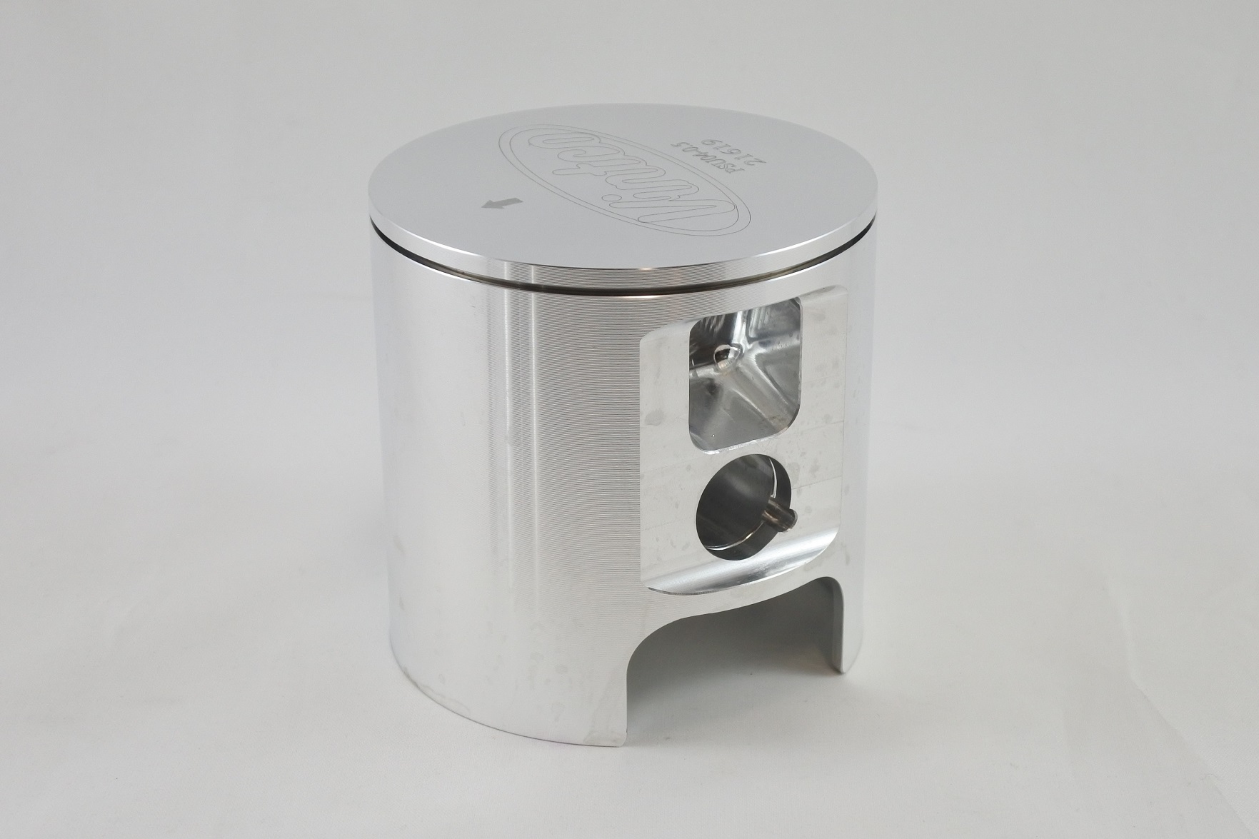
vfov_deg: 27.5
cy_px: 420
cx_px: 630
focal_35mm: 49
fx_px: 1713
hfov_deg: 40.3
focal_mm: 18.4
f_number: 4.5
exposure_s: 1/200
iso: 400
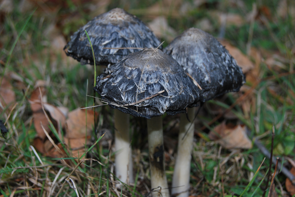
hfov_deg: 29.8
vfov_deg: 20.2
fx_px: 554
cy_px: 98
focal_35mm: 68
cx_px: 148
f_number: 5.3
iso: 200
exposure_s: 1/60
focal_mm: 45
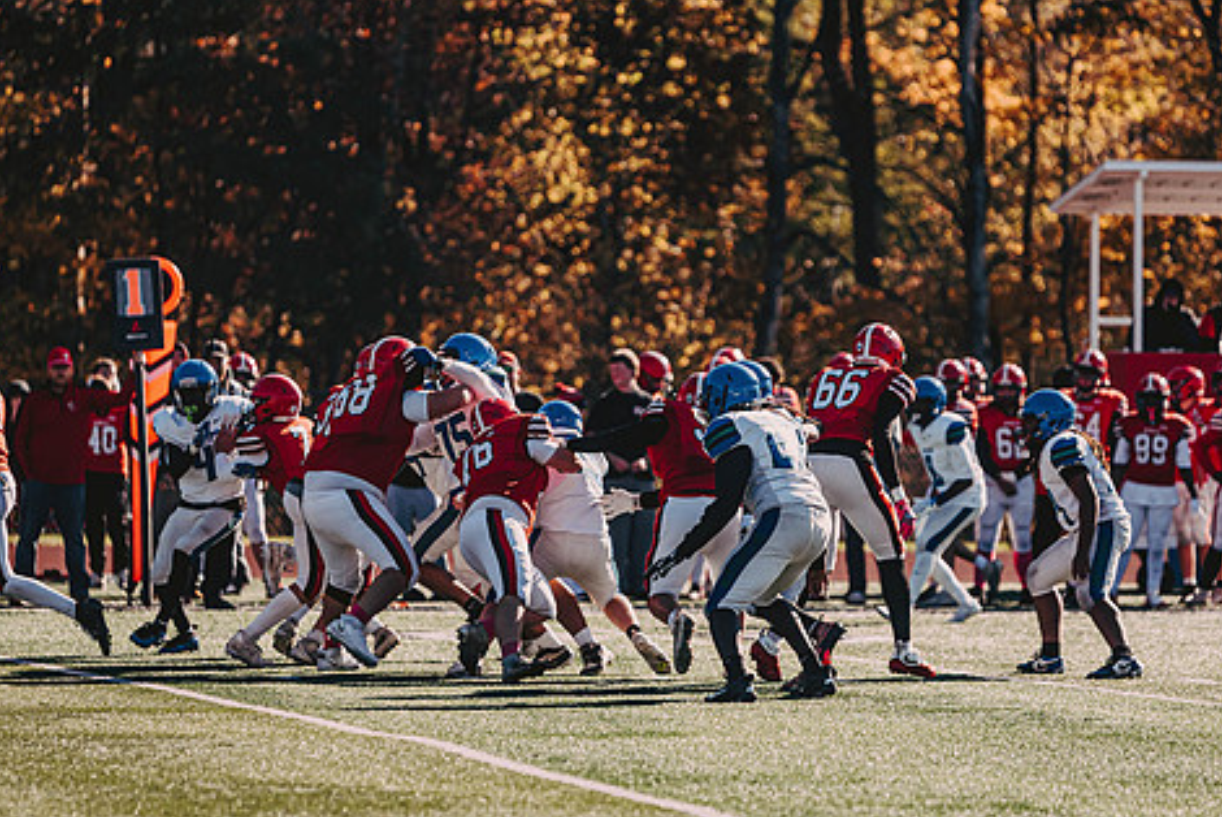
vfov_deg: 5.4
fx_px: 8627
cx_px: 658
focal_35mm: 254
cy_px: 449
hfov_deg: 8.1
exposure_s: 1/3200
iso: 250
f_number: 3.2
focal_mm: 200
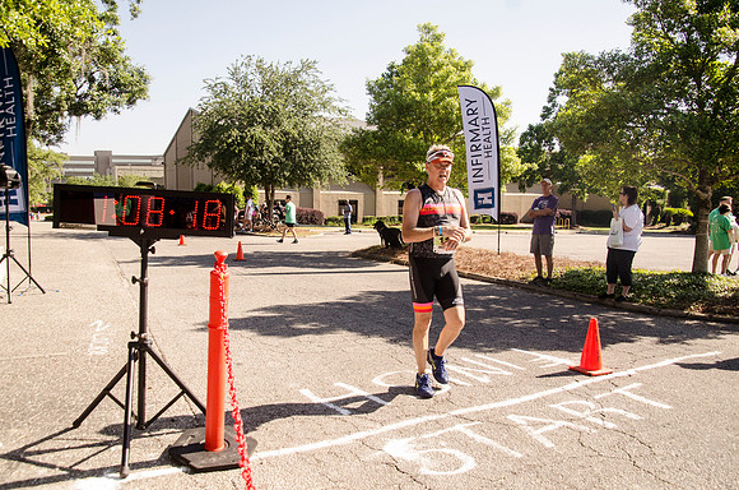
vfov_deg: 47.7
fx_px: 553
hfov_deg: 67.5
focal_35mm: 27
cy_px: 245
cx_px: 370
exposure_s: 1/1600
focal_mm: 18
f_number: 5
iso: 640
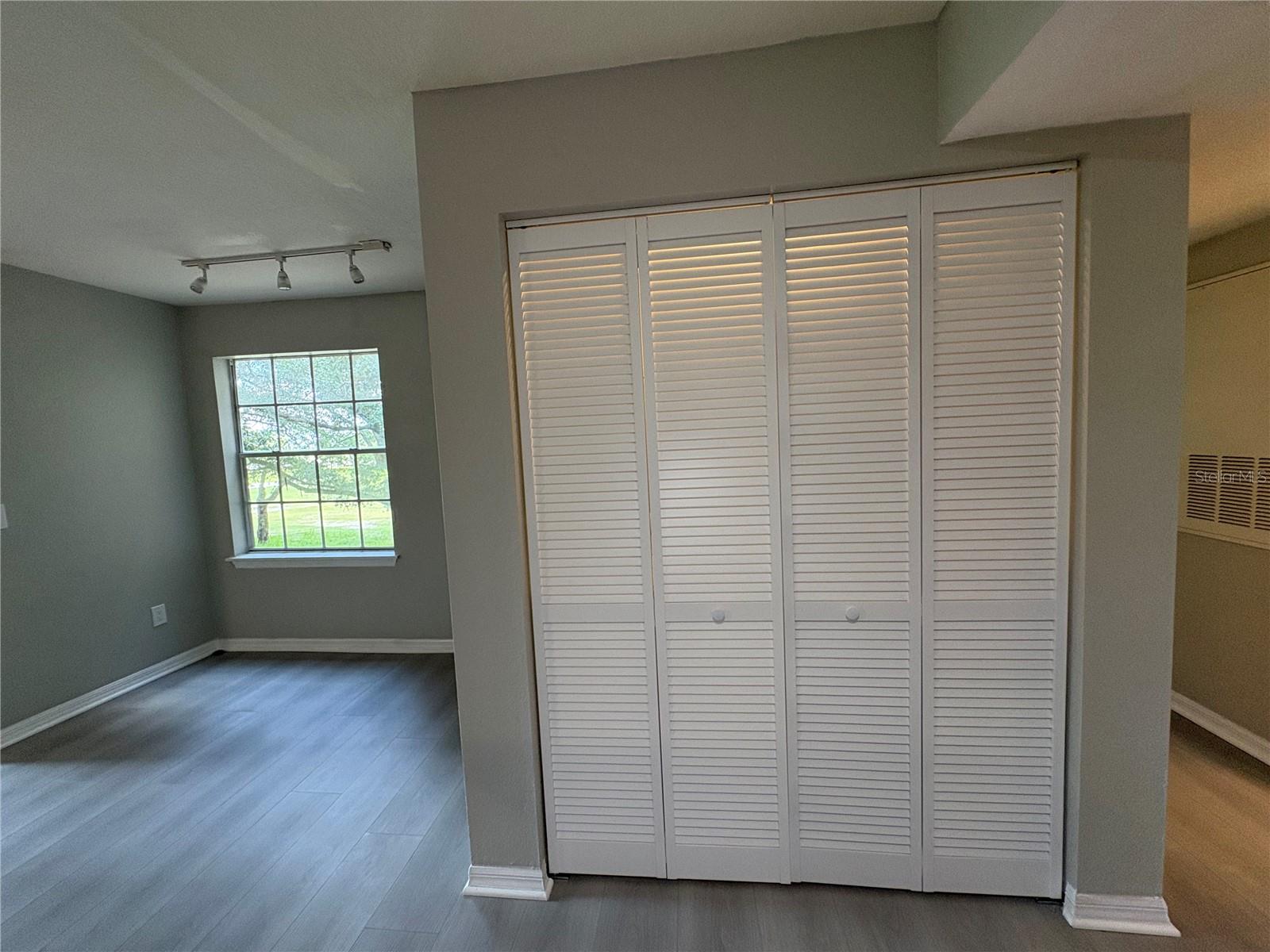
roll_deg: +3.3
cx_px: 635
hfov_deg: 102.1
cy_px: 476
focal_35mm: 14
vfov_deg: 85.7
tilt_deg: -4.0
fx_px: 514
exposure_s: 1/60
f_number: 2.2
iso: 250
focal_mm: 2.22
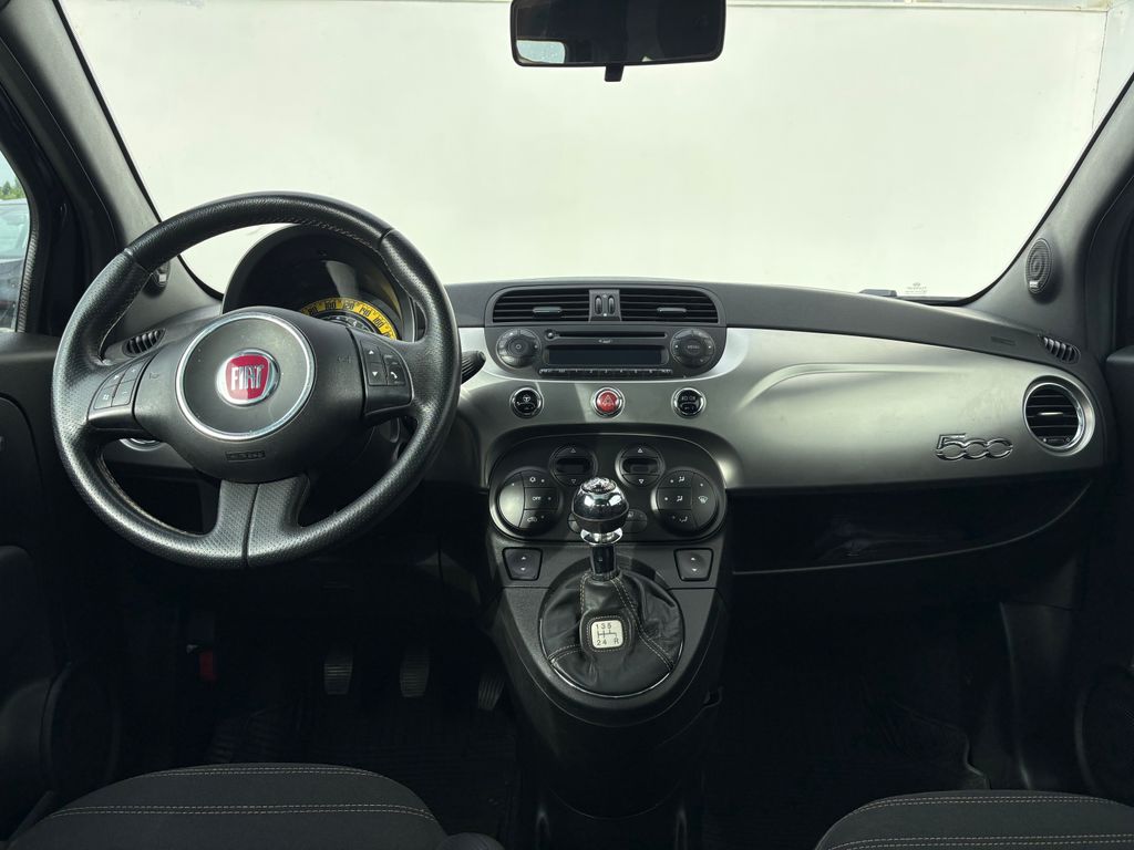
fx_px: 852
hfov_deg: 67.3
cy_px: 425
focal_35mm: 26
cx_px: 567
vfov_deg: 53.1
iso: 50
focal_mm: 5.96
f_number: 1.6
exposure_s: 1/1032
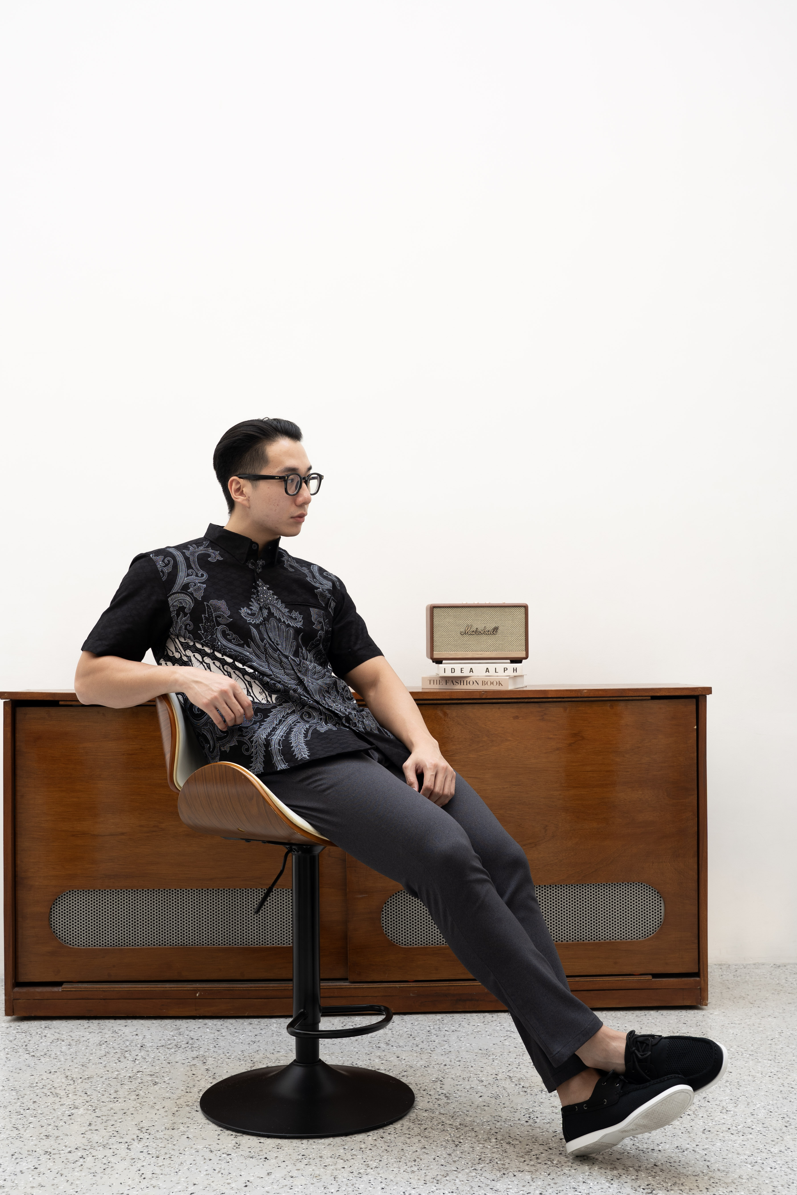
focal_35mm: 40
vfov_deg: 48.7
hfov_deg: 33.5
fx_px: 1321
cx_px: 354
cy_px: 619
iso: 160
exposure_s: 1/160
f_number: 5
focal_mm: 35.7
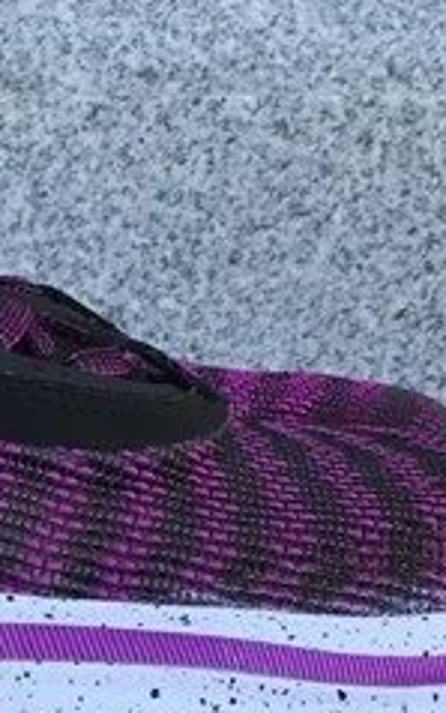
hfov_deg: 10.2
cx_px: -245
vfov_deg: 16.6
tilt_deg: -14.2
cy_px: 661
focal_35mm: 124
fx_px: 2409
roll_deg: +0.4
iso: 25
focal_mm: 3.3
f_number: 2.4
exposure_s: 1/466
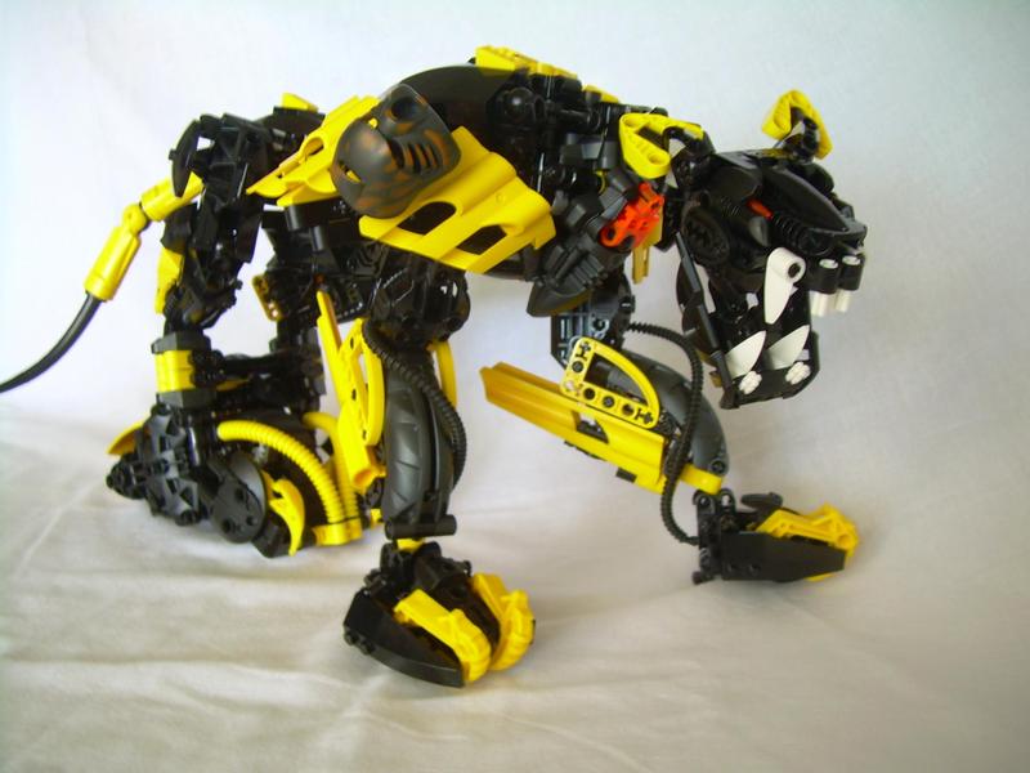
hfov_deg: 49.0
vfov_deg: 37.7
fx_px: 1131
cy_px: 386
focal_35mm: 38
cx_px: 515
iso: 50
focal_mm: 6.3
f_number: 2.8
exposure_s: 1/4.4
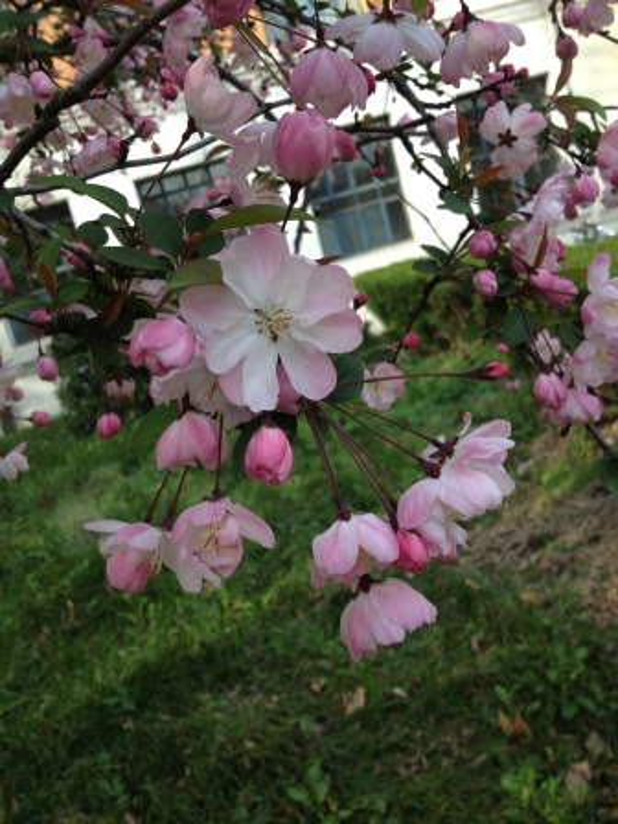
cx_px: 309
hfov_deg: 40.7
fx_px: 833
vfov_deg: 52.6
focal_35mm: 35
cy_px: 412
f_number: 2.4
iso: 64
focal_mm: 4.28
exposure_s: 1/219
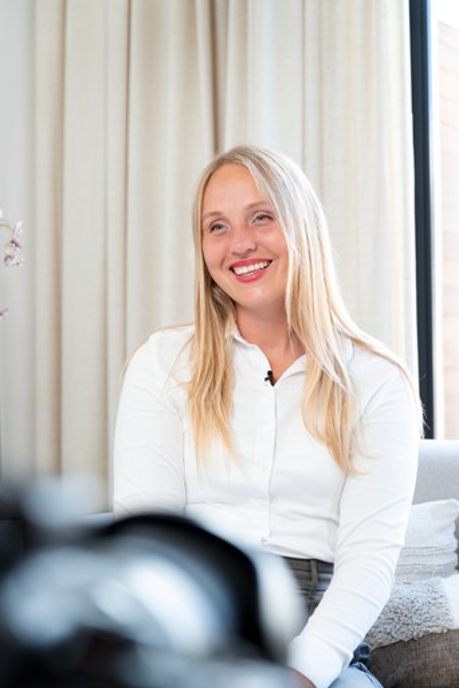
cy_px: 344
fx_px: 1108
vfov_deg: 34.5
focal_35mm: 58
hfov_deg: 23.4
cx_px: 230
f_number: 4
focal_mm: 58
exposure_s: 1/160
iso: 800
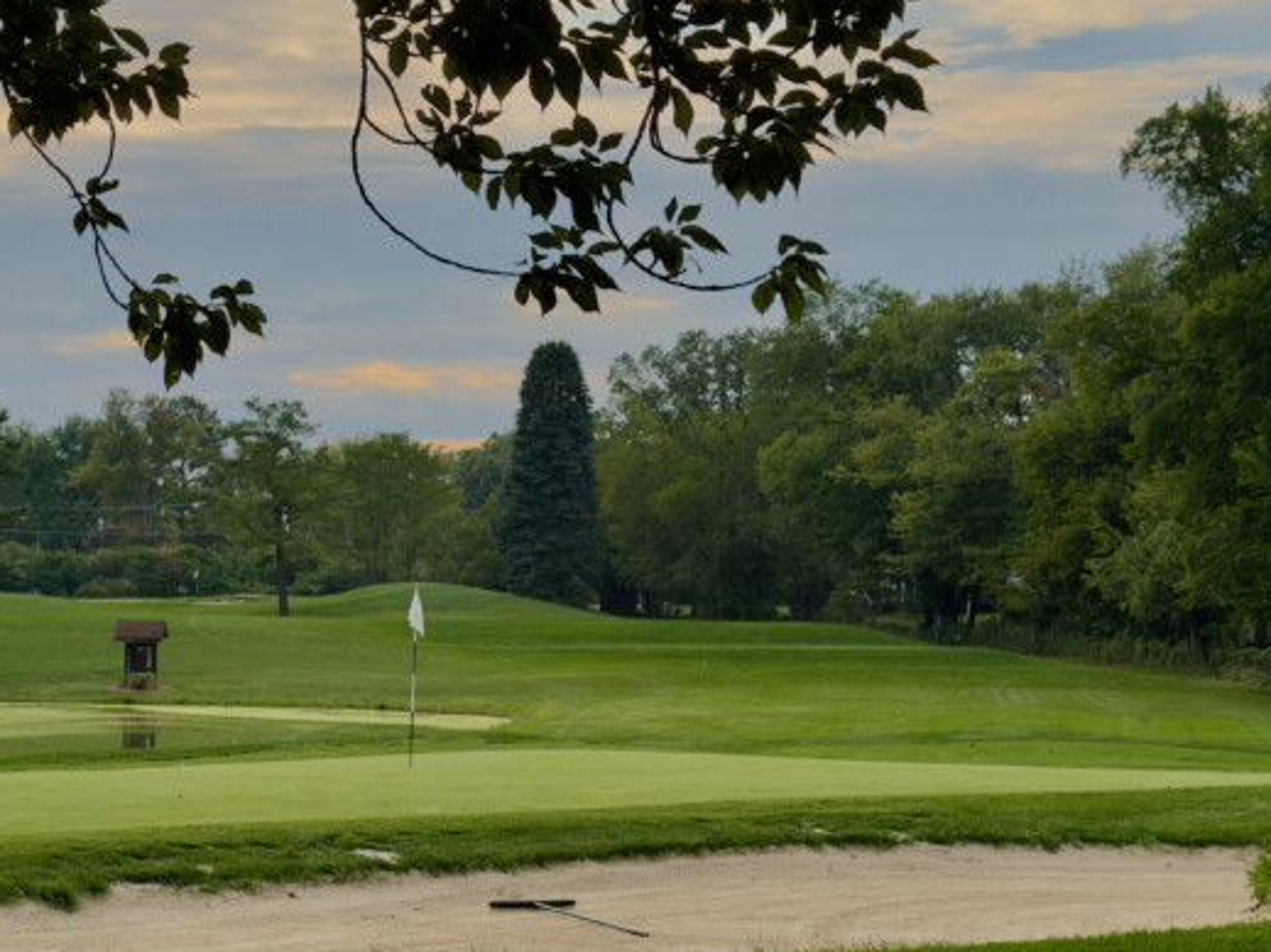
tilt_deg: +1.2
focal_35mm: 71
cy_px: 582
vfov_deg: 20.7
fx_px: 2606
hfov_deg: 27.2
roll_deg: -1.1
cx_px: 419
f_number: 1.78
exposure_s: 1/1543
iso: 80
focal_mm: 6.76
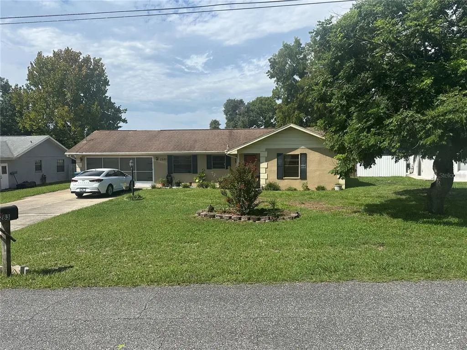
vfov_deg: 56.8
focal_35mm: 24
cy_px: 175
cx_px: 234
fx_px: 324
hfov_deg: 71.6
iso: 80
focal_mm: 6.86
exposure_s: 1/4762
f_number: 1.78
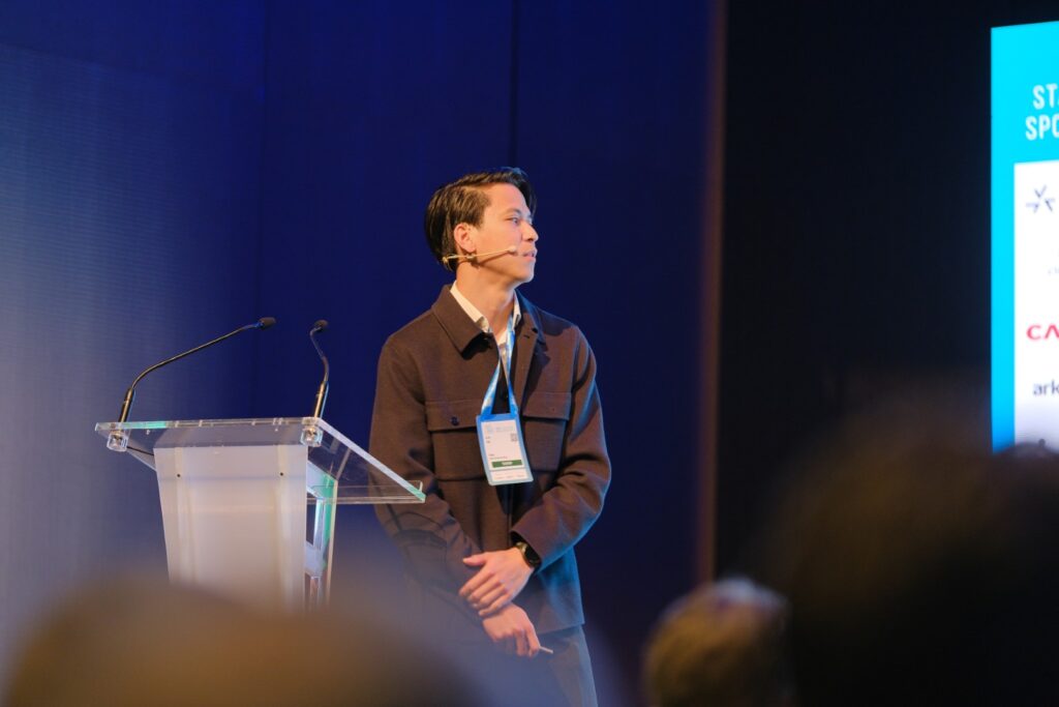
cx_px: 530
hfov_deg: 18.1
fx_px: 3324
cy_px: 354
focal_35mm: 113
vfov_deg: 12.1
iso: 640
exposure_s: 1/125
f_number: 1.4
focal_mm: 75
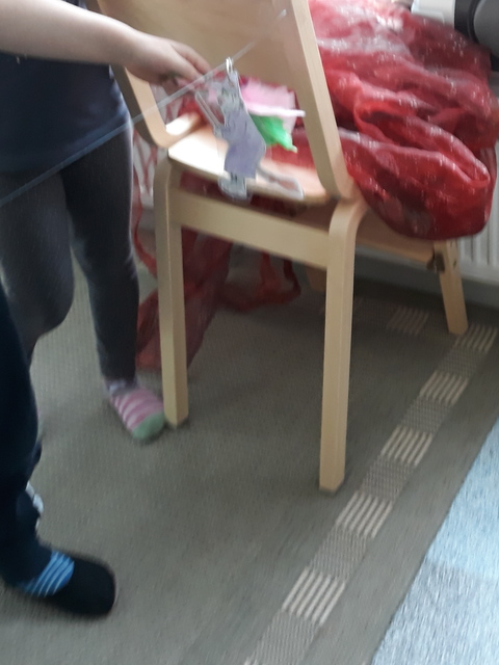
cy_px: 324
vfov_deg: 42.1
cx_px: 471
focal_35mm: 45
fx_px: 865
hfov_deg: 30.4
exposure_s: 1/50
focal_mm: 3.71
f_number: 1.7
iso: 125
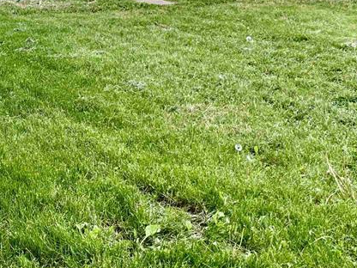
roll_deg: +1.6
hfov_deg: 29.1
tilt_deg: -10.7
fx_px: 660
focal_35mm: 64
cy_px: 47
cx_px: 40
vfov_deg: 22.6
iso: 32
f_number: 1.6
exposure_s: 1/622
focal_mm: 4.2
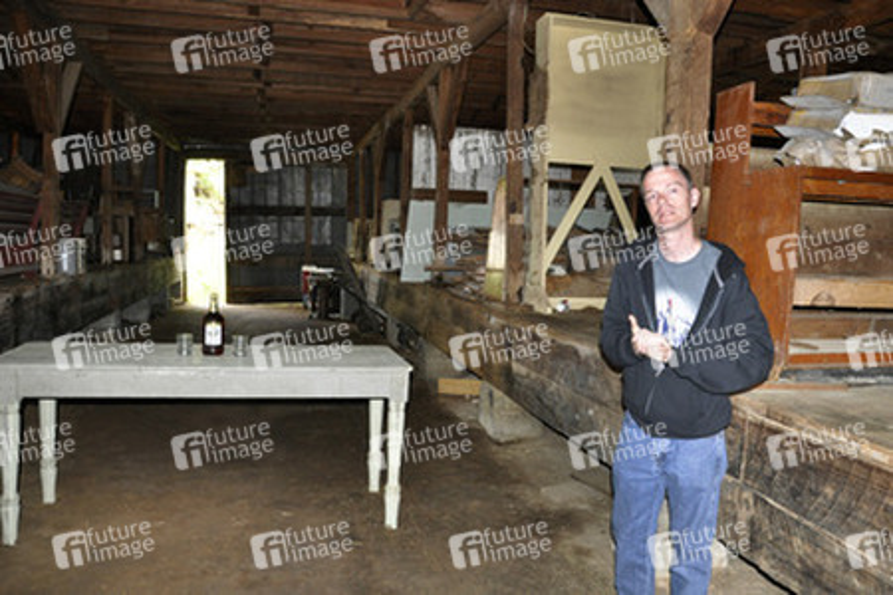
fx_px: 670
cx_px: 446
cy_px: 298
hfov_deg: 67.4
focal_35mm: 27
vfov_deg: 47.9
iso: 1000
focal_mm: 18
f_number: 4.5
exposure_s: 1/60
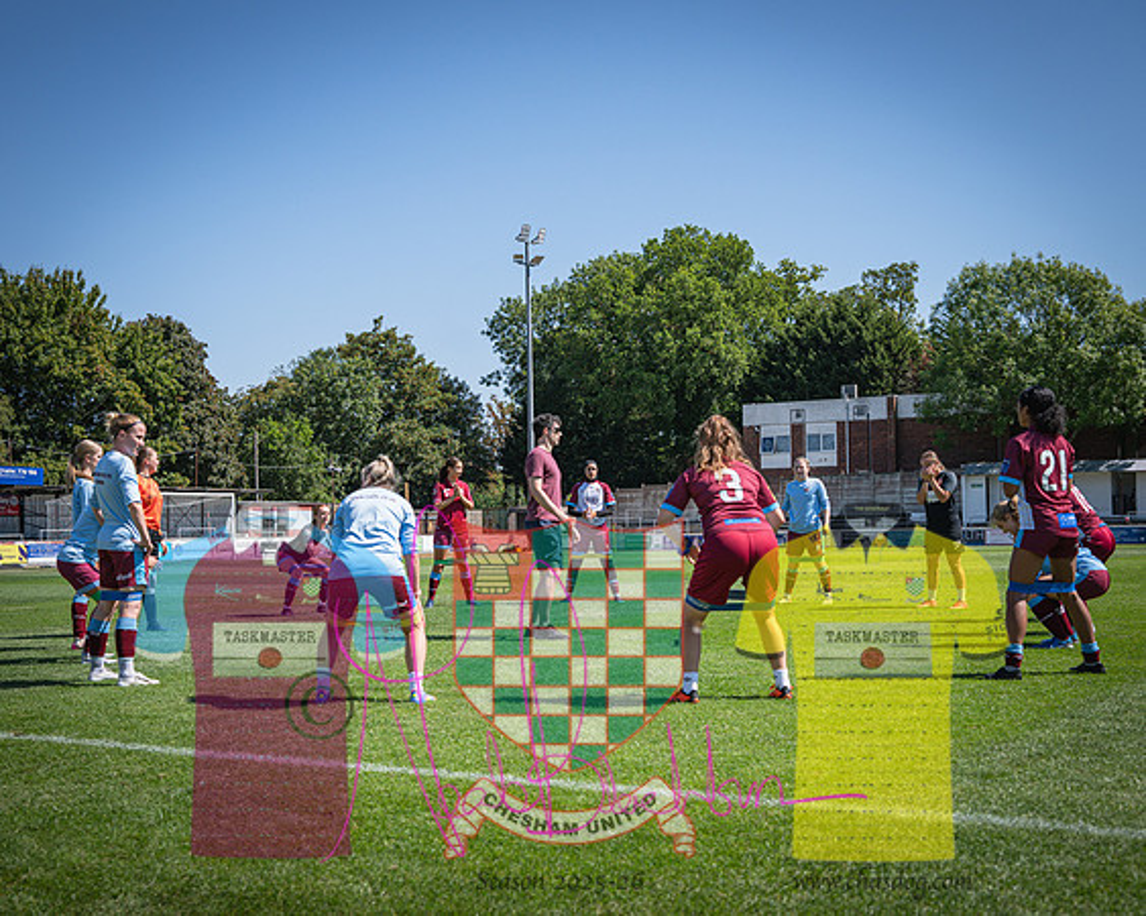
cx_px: 496
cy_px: 483
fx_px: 1453
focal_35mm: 43
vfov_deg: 35.0
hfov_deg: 43.0
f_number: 4
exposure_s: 1/2000
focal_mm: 35
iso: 200
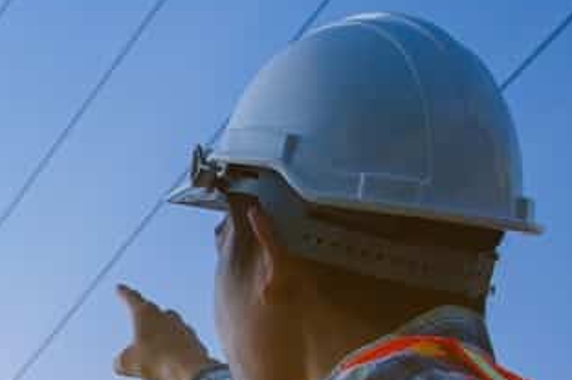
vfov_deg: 11.0
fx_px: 1951
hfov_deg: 16.2
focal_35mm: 123
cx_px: -71
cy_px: 345
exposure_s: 1/1600
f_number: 5.6
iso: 100
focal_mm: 26
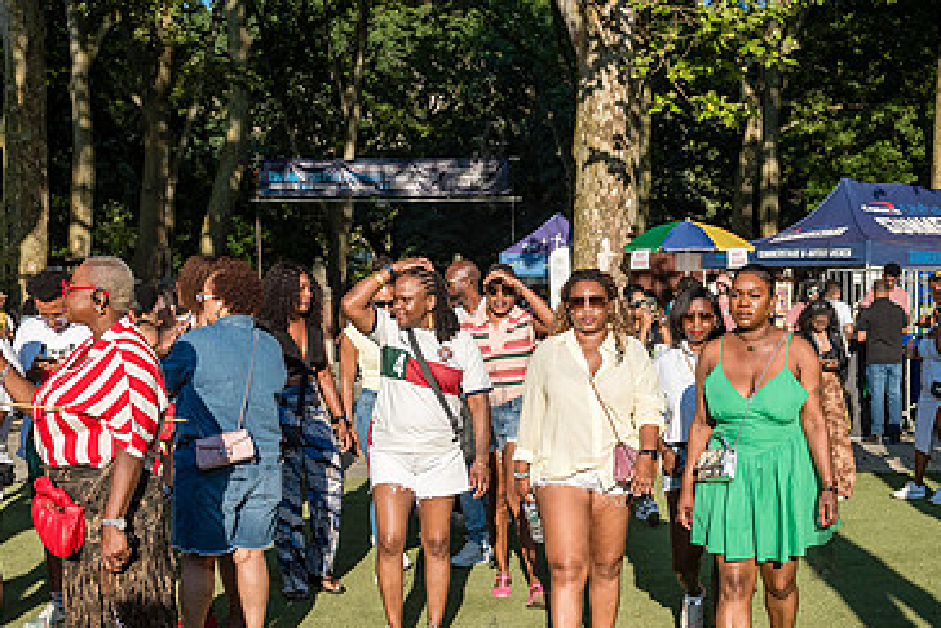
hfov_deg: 31.9
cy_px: 404
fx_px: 1621
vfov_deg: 21.9
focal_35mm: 62
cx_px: 679
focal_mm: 31
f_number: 3.2
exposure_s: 1/4000
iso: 400
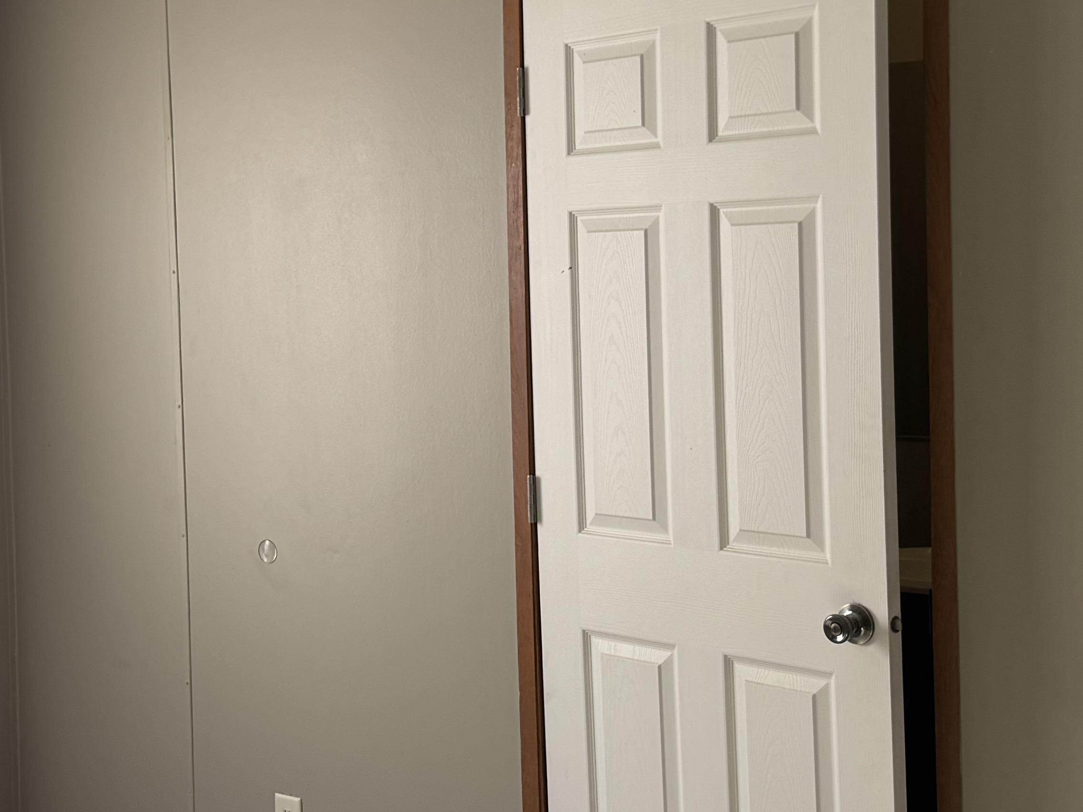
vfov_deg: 24.4
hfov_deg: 31.7
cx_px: 300
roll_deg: +1.1
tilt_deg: -3.1
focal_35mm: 60
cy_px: 325
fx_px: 1877
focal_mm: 6.76
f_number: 1.78
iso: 80
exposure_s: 1/236
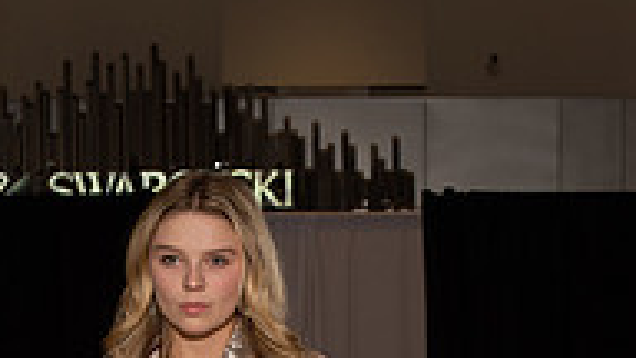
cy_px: 739
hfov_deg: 11.3
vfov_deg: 6.2
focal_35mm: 191
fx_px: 3221
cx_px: 250
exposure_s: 1/250
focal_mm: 78
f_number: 9
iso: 800
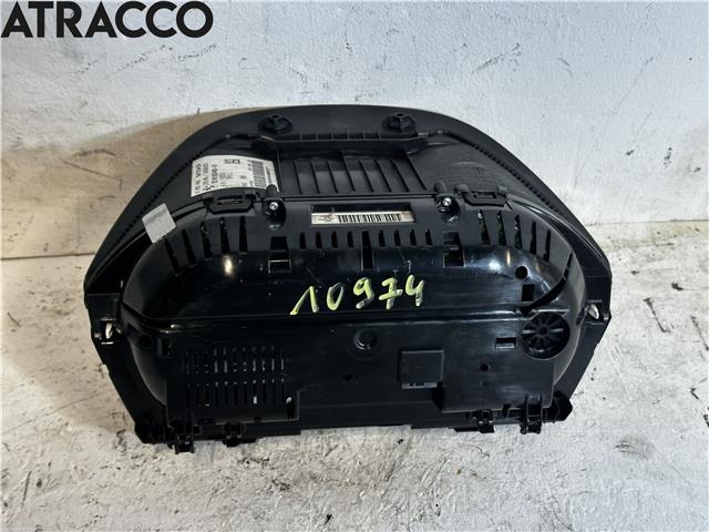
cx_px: 354
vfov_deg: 30.3
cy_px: 266
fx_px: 983
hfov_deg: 39.7
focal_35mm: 48
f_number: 1.78
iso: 125
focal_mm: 6.86
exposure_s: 1/100
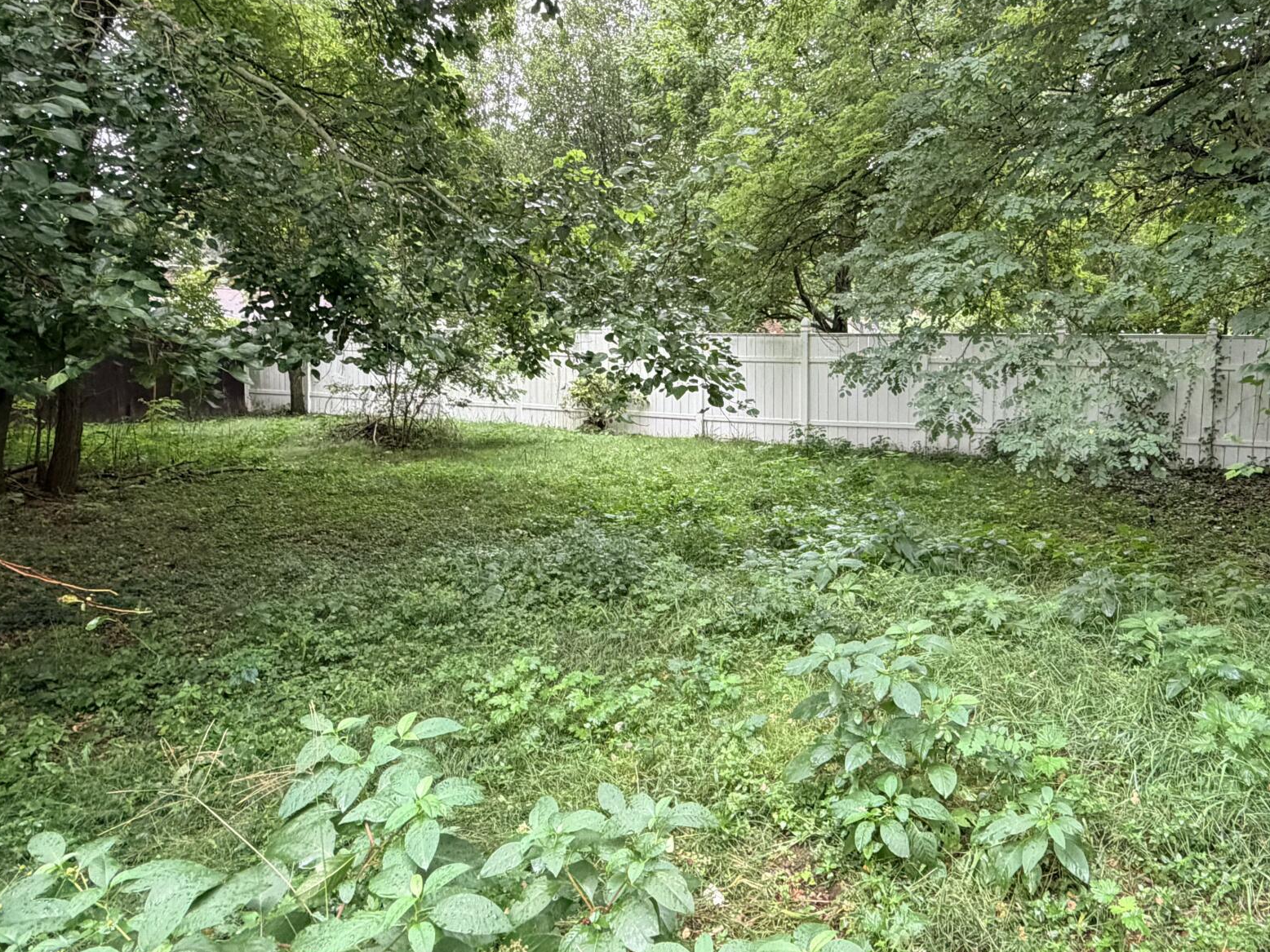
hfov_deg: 64.7
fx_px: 991
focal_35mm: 27
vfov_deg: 51.3
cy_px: 452
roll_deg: -0.5
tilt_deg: -6.9
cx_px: 759
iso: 320
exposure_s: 1/108
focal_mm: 2.22
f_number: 2.2
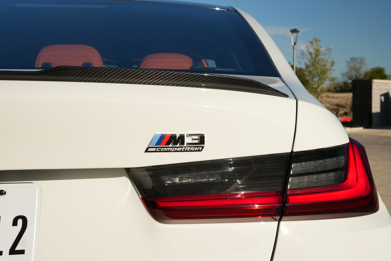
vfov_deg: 23.7
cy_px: 130
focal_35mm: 57
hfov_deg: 35.0
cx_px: 196
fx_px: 621
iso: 100
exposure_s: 1/125
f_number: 10
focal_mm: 38.1
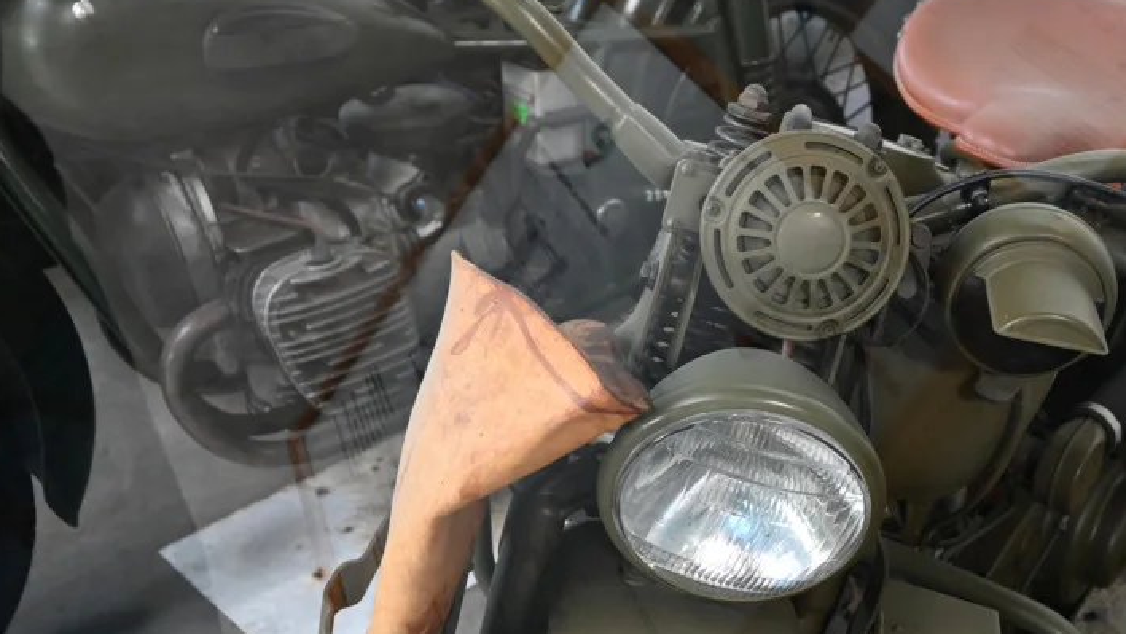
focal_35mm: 48
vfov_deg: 24.9
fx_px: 1433
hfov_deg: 41.4
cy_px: 387
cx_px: 871
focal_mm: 18
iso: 1100
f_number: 3.5
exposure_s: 1/30
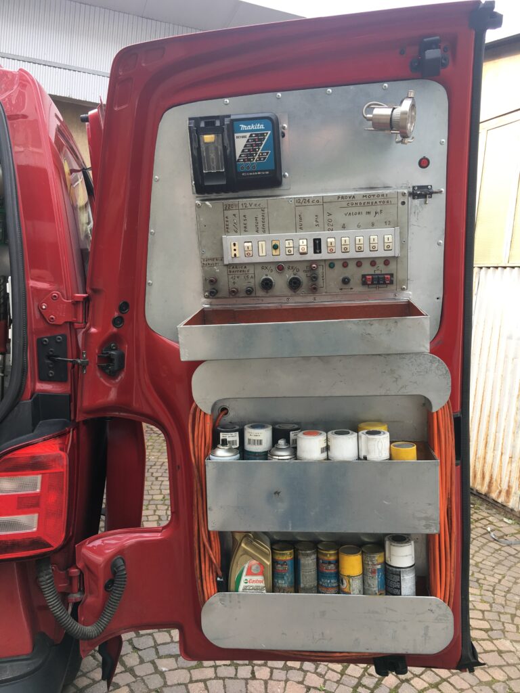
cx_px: 260
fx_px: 581
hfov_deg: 48.2
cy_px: 346
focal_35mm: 29
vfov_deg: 61.7
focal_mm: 4.15
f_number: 2.2
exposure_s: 1/106
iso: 25
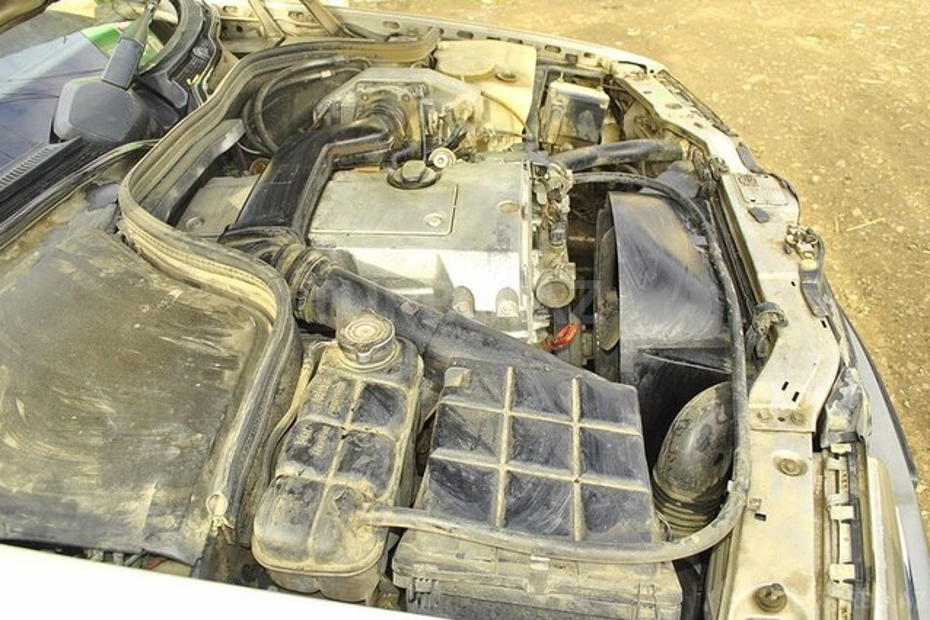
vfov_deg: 46.4
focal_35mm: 28
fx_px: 723
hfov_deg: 65.5
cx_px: 453
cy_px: 303
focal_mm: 18
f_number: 5.6
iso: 220
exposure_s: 1/200
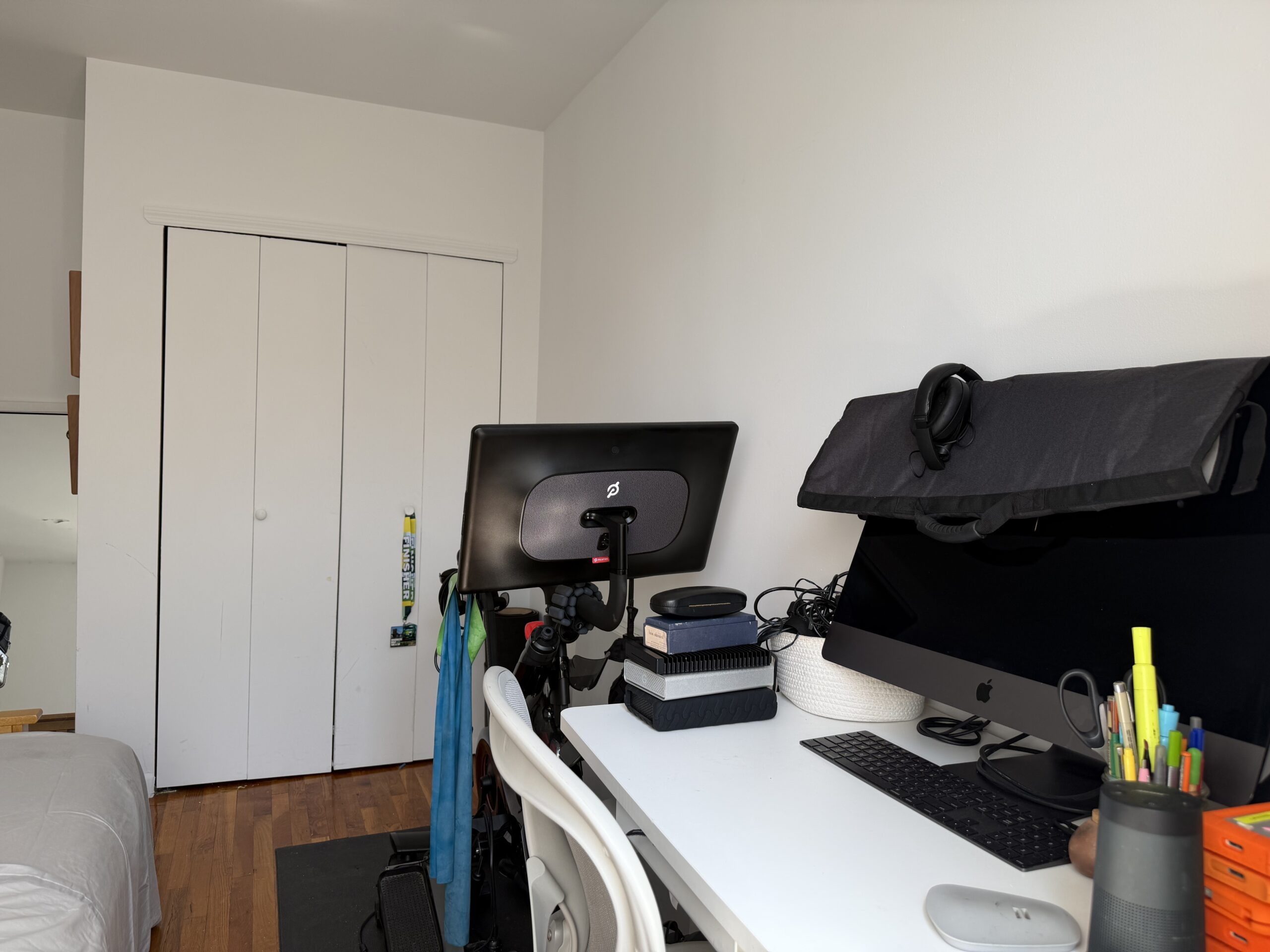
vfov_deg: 56.8
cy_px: 476
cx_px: 635
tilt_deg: -1.6
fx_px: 881
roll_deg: -2.1
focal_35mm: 24
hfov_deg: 71.6
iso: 50
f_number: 1.78
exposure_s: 1/125
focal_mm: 6.76
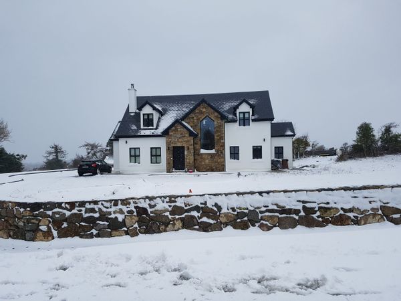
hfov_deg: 67.3
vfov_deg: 53.1
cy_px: 150
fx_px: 301
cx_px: 200
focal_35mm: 26
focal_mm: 4.2
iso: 50
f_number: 1.7
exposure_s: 1/2064
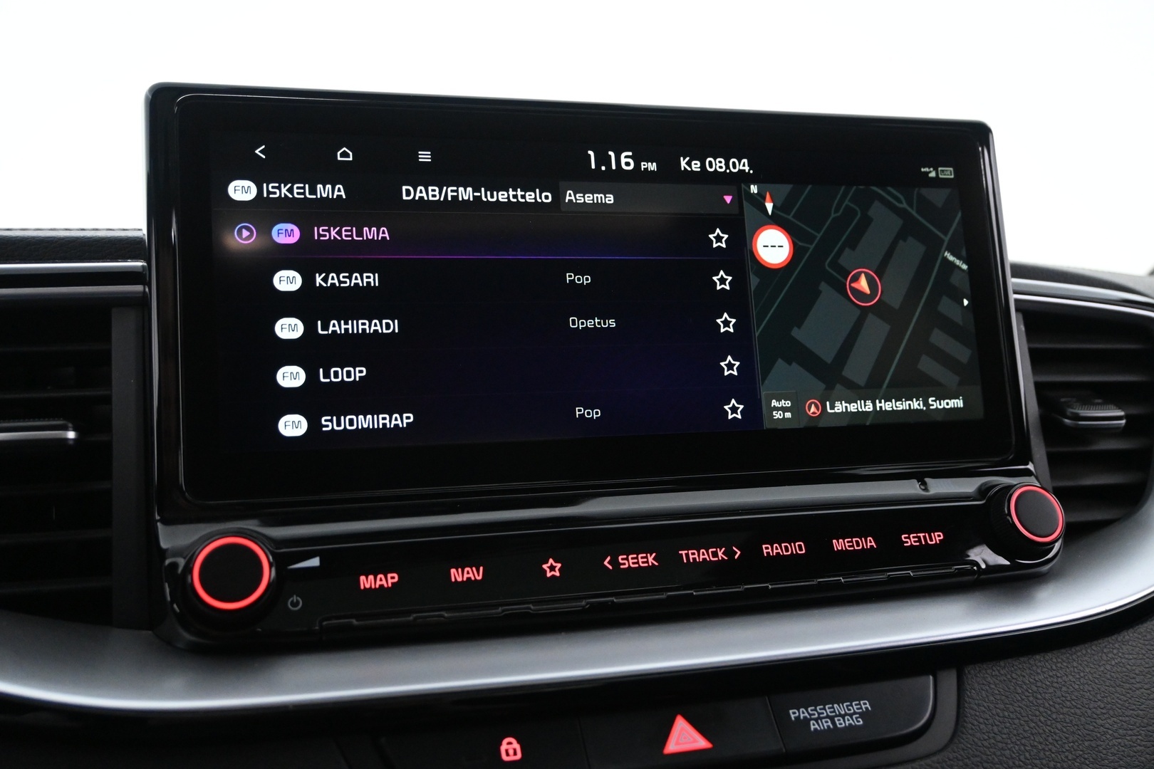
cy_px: 384
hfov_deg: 56.1
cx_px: 577
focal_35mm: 34
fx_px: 1082
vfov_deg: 39.1
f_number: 4
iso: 3200
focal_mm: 22.5
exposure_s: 1/40
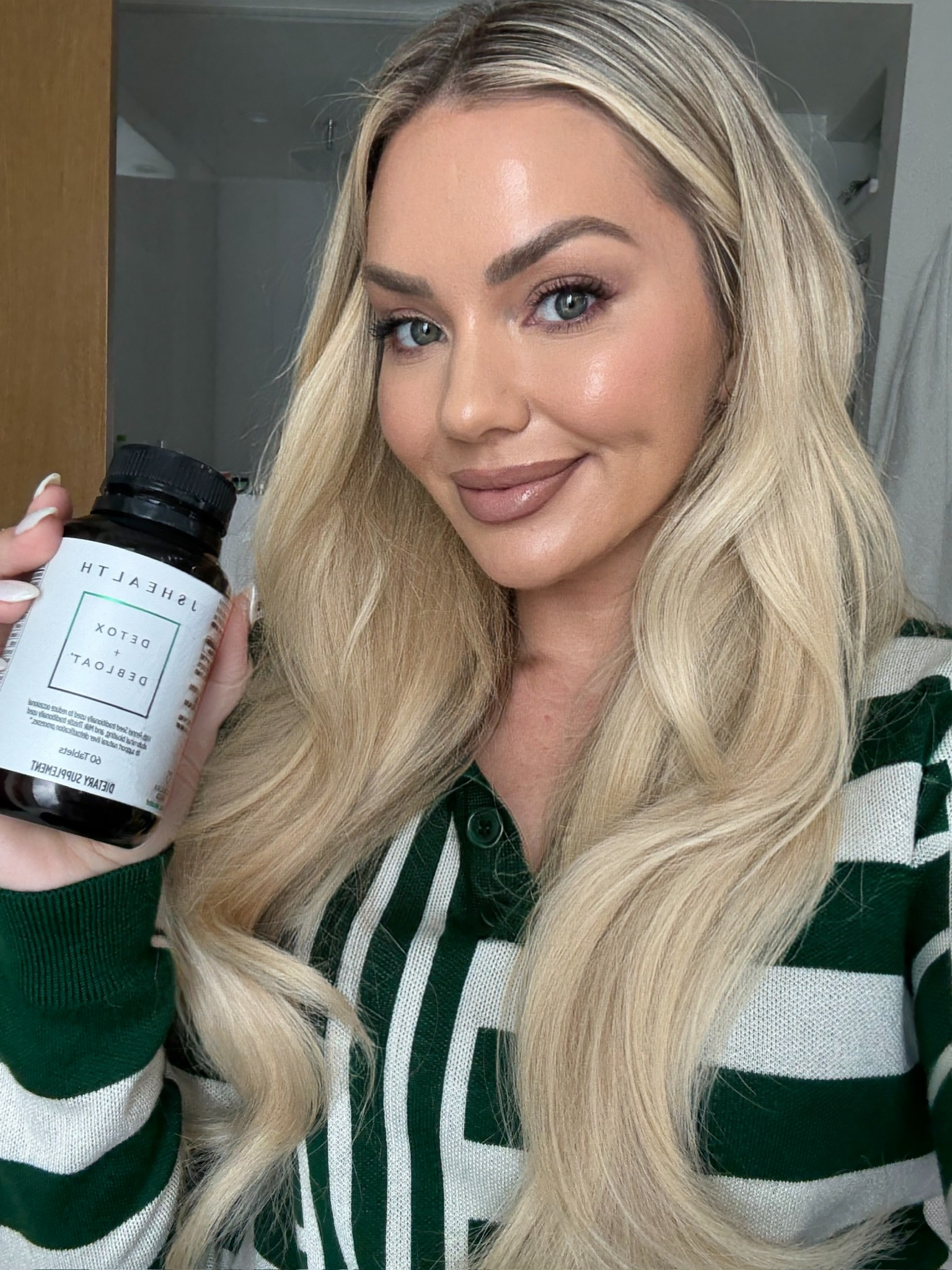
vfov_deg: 60.0
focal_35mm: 30
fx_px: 1100
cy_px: 635
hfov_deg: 46.8
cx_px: 476
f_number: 1.9
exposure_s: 1/121
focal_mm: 2.69
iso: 50
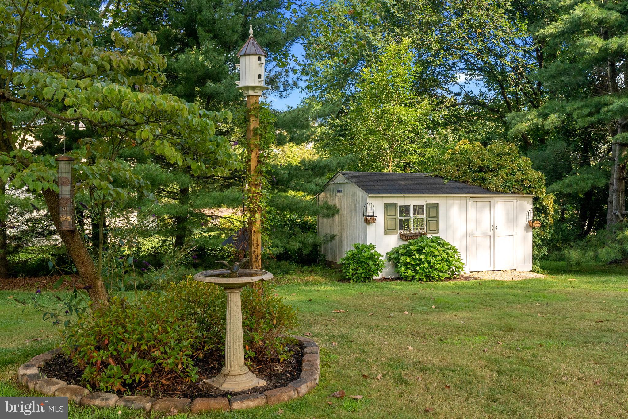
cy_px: 210
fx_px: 628
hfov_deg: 53.1
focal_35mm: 36
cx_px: 314
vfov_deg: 36.9
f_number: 8
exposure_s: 1/640
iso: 500
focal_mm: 24
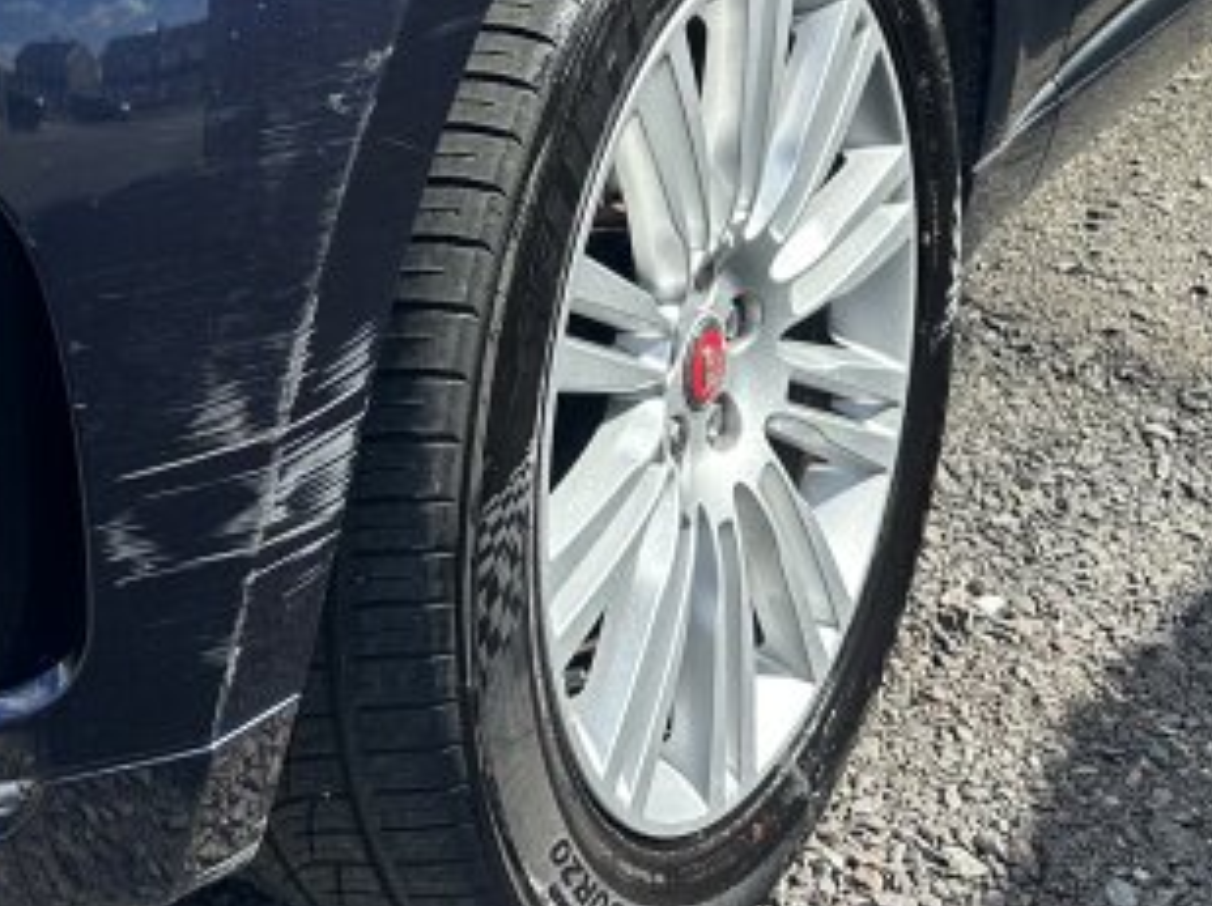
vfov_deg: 19.3
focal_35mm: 70
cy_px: -280
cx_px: 326
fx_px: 2448
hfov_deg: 27.5
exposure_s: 1/1664
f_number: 1.78
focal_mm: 6.86
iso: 80
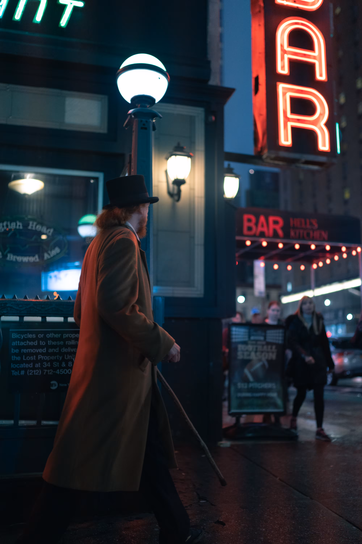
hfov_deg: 37.9
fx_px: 528
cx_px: 181
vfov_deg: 54.4
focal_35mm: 35
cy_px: 272
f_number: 1.4
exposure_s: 1/250
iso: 1600
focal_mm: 35
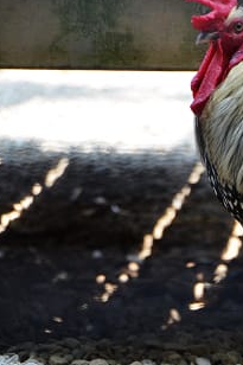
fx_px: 2879
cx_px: 368
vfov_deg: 7.3
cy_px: 167
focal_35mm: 284
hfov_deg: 4.8
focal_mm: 92
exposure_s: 1/320
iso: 800
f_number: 5.6
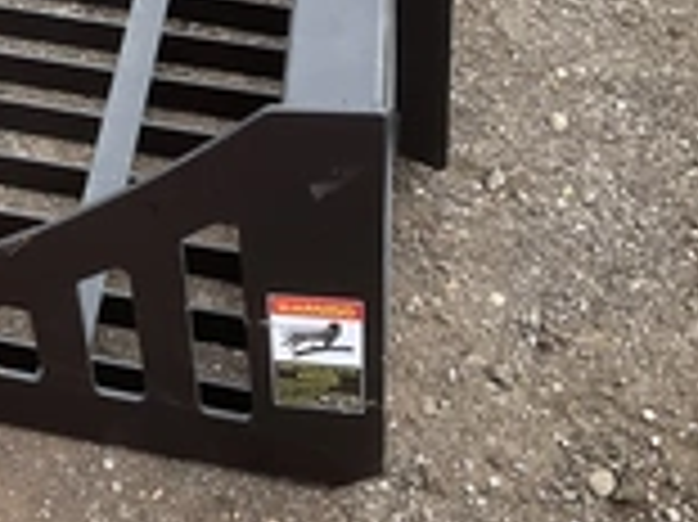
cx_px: 23
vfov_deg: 19.3
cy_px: 54
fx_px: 1511
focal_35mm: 75
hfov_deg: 24.9
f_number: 1.8
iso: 25
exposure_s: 1/365
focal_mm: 3
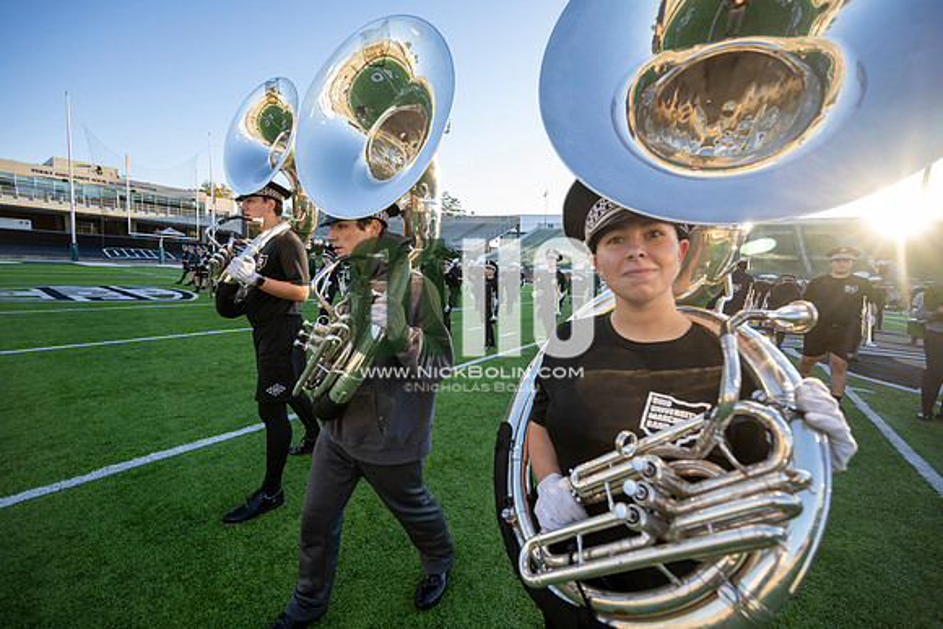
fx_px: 367
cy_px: 314
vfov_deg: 81.2
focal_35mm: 14
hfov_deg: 104.2
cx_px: 472
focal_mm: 14
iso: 320
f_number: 4
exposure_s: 1/500
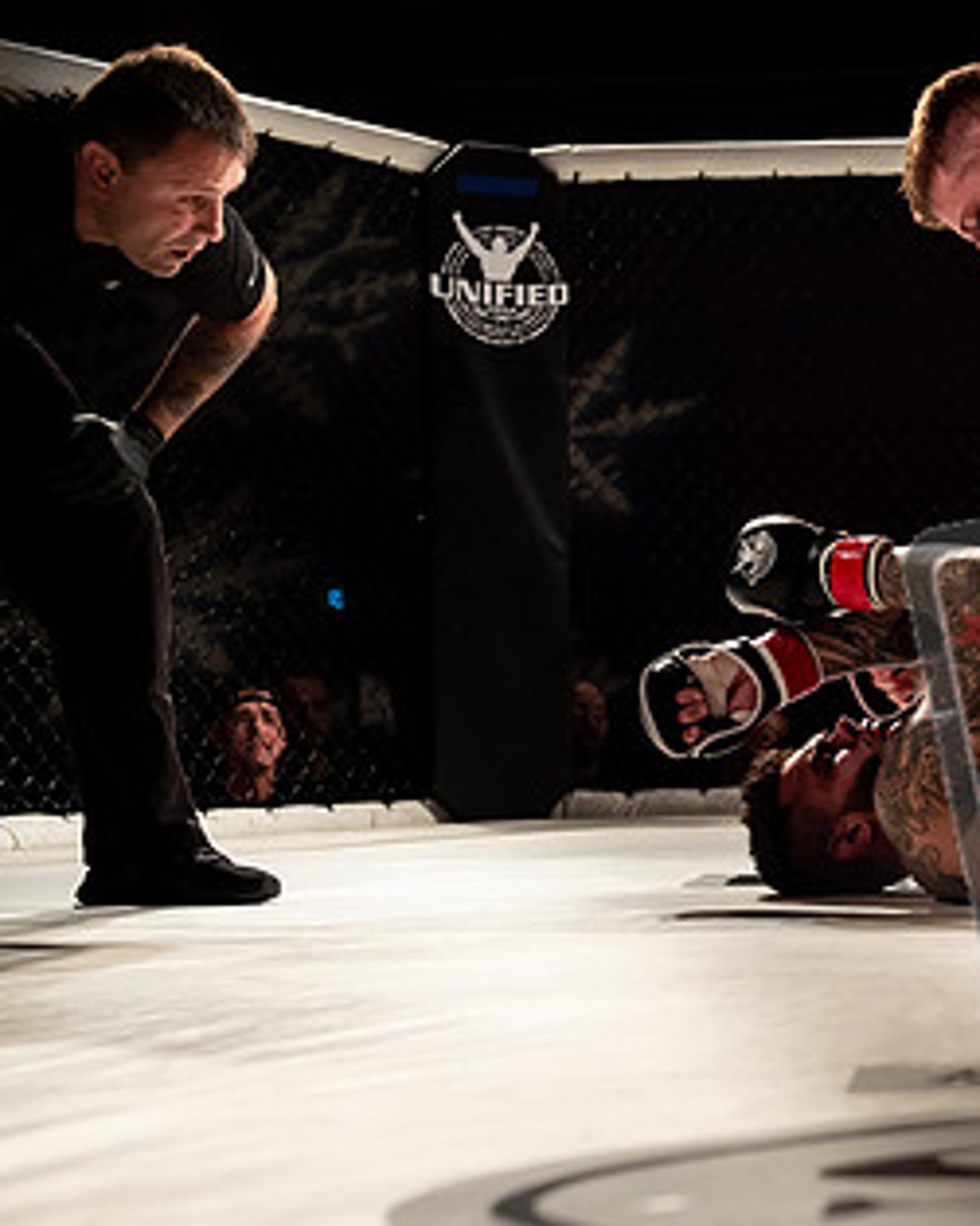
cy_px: 597
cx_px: 914
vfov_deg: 24.4
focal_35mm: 78
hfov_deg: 19.2
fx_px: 2829
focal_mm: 45
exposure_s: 1/500
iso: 1600
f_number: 4.5
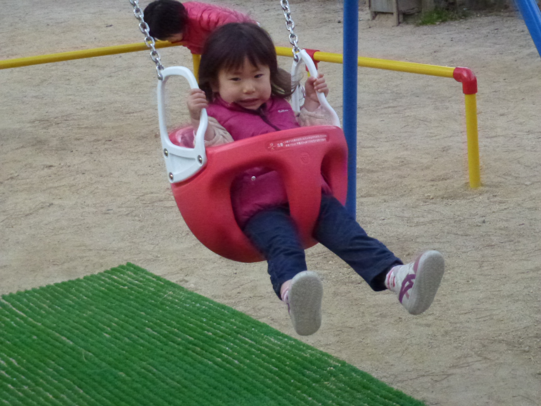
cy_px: 203
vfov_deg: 16.6
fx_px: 1391
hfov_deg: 22.0
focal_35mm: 89
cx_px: 270
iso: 1250
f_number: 4.9
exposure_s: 1/320
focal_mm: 16
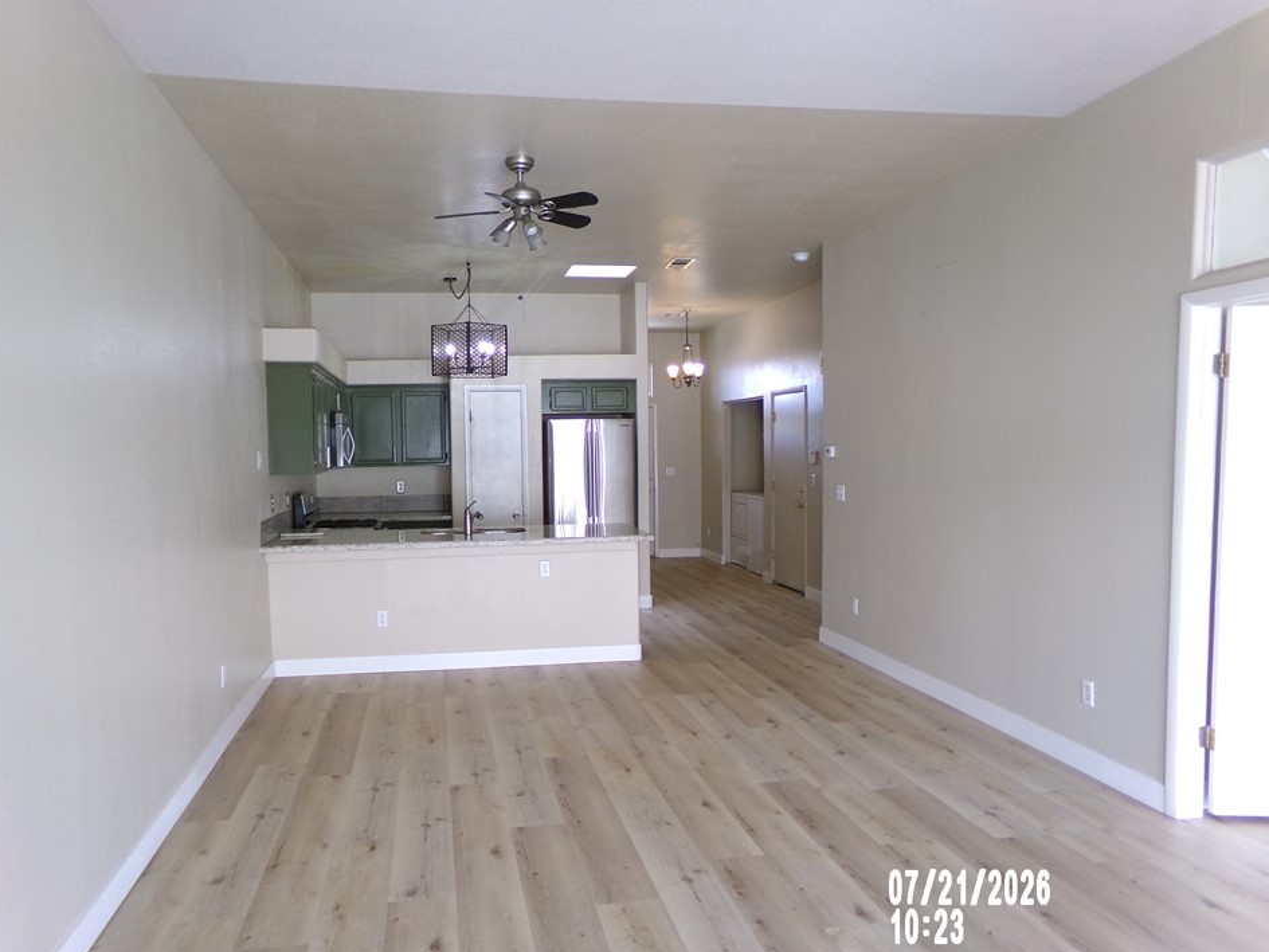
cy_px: 505
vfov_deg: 53.0
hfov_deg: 67.2
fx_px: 953
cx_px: 592
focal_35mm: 26
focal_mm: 4.3
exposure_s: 1/34
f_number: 3.7
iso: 195
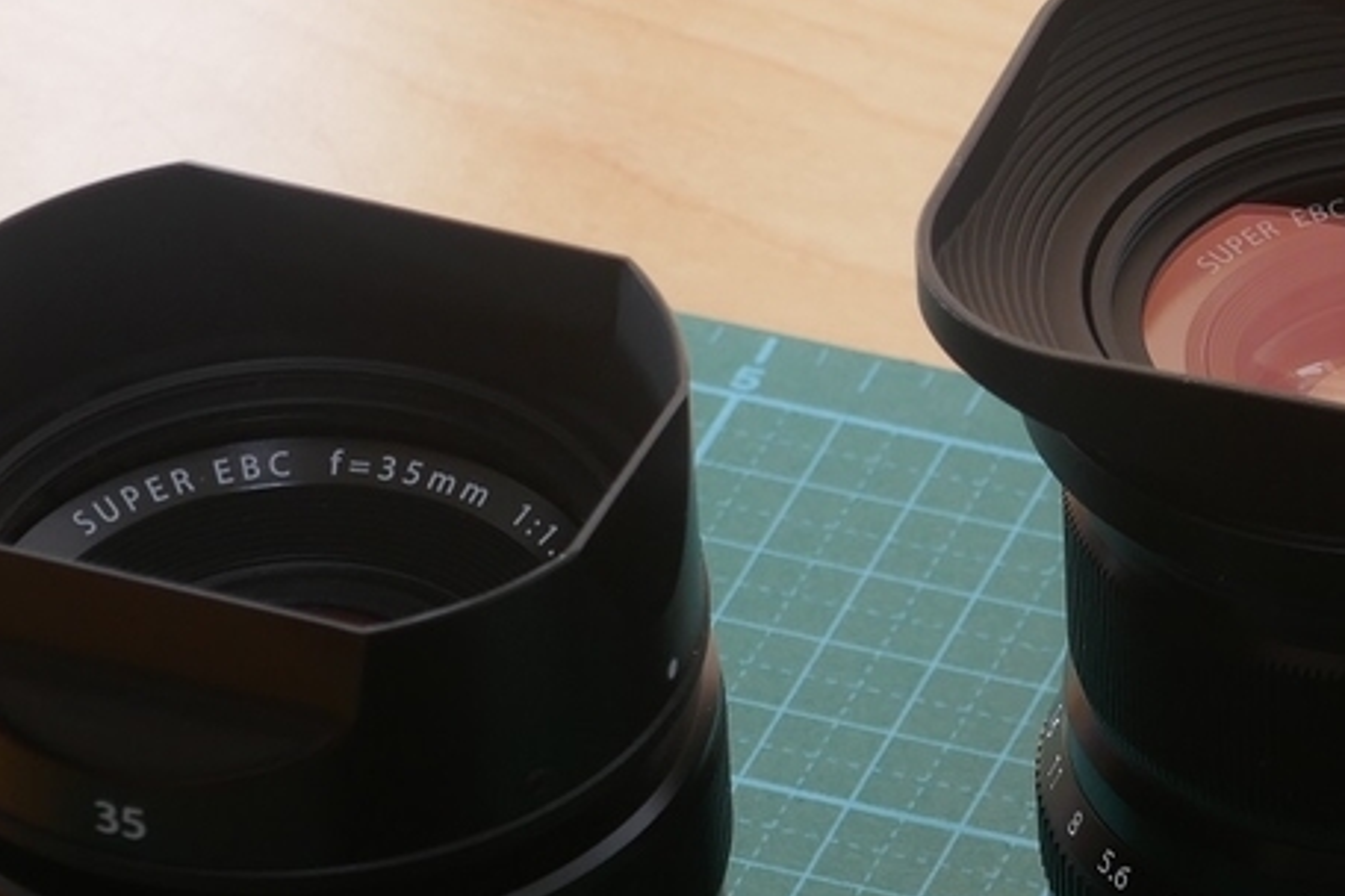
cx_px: 1277
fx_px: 10722
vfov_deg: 4.8
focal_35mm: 287
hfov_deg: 7.2
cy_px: 1088
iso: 200
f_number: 5.3
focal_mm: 39.6
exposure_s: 1/40
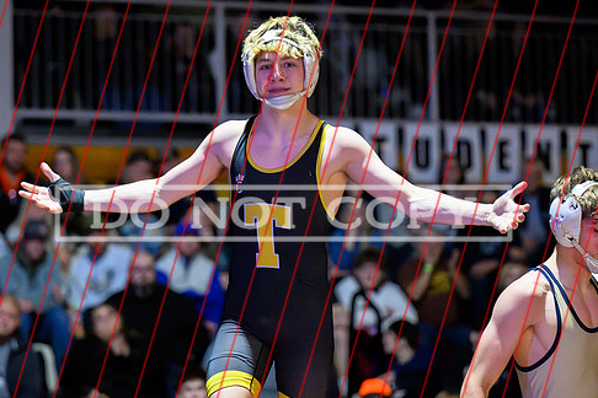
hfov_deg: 11.7
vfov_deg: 7.8
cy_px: 225
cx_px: 249
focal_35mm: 175
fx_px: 2907
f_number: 2.8
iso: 20000
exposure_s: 1/640
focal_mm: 120
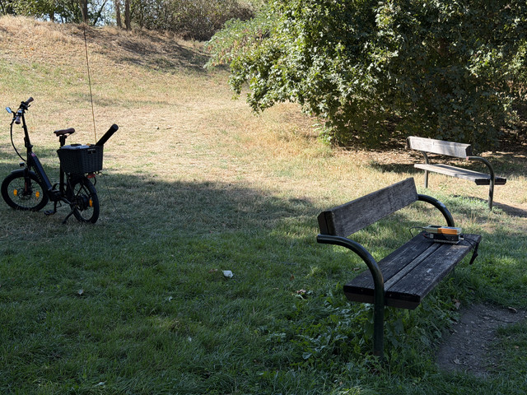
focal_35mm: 48
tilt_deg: -10.0
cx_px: 264
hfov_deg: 39.7
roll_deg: -0.2
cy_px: 198
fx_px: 731
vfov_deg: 30.3
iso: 64
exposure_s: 1/1403
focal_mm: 6.76
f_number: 1.78
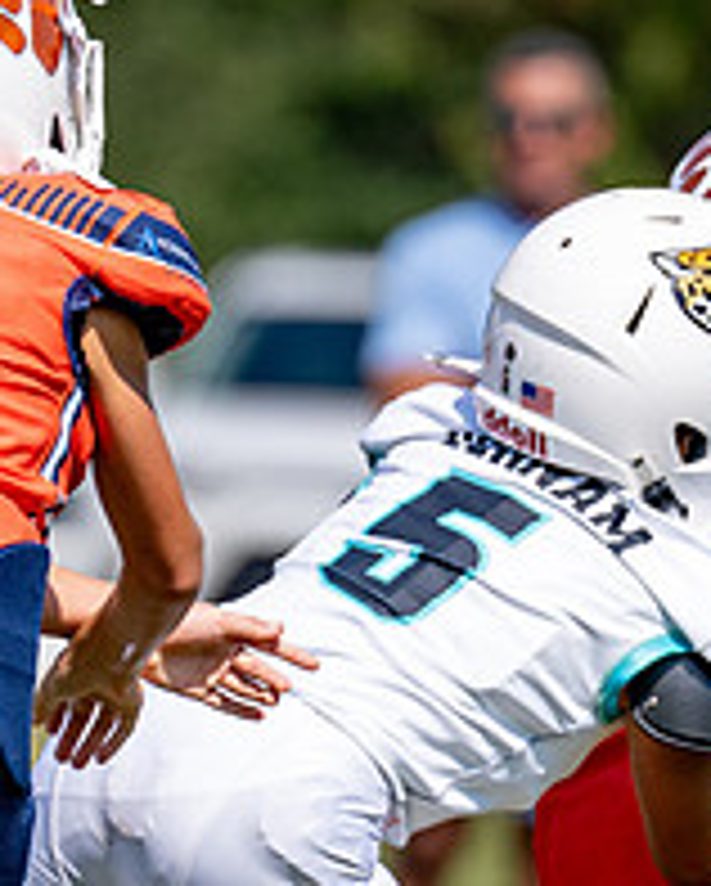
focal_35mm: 966
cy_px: 584
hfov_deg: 1.6
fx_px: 25370
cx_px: 244
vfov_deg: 2.0
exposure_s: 1/4000
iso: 200
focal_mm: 200
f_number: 2.8
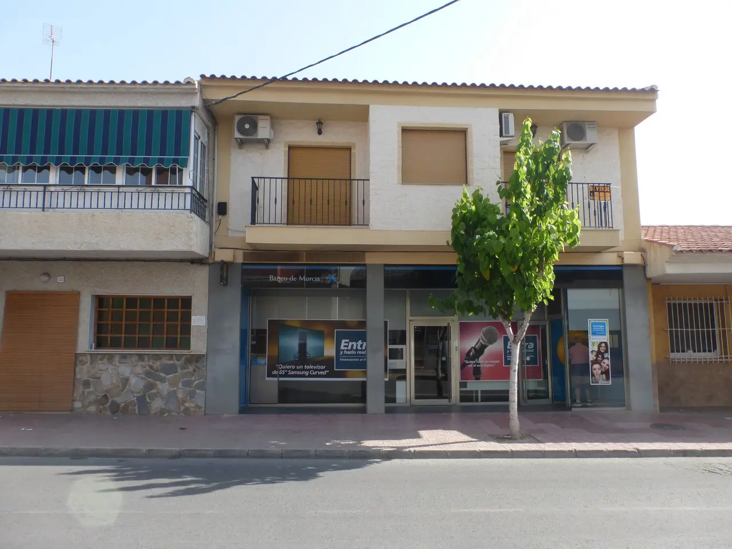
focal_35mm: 25
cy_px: 274
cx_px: 366
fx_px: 529
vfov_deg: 54.9
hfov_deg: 69.4
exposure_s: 1/320
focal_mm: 4.3
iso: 100
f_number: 4
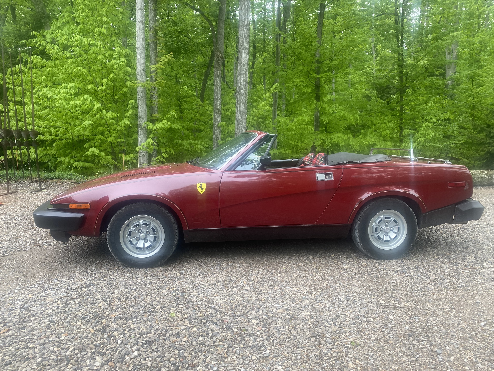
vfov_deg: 51.4
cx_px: 252
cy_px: 184
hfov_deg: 65.3
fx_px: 385
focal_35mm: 27
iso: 50
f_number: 1.8
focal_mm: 4.25
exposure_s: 1/122
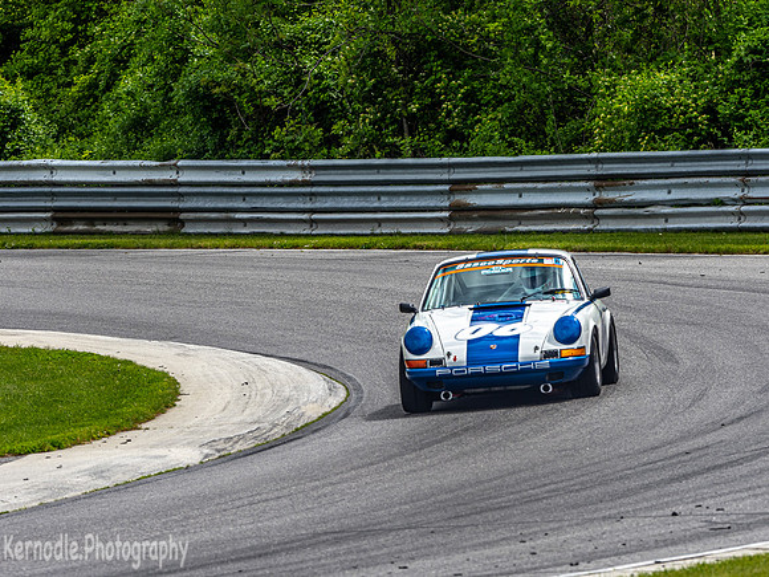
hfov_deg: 3.3
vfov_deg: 2.5
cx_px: 384
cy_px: 288
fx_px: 13351
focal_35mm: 601
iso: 64
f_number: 8
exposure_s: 1/320
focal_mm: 300
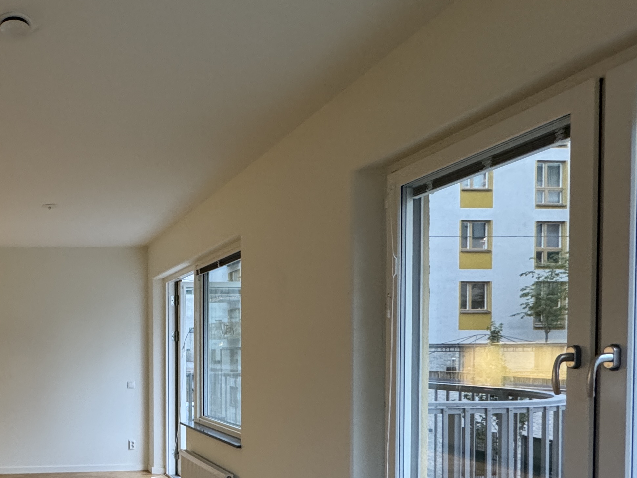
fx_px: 534
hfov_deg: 52.9
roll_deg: +0.9
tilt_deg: -0.7
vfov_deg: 46.3
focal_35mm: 29
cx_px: 48
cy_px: 365
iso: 320
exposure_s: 1/50
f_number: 2.2
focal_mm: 2.22
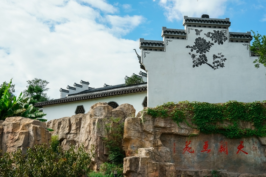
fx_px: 362
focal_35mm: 49
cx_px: 133
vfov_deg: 27.5
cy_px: 88
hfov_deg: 40.3
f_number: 11
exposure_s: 1/125
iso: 100
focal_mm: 49
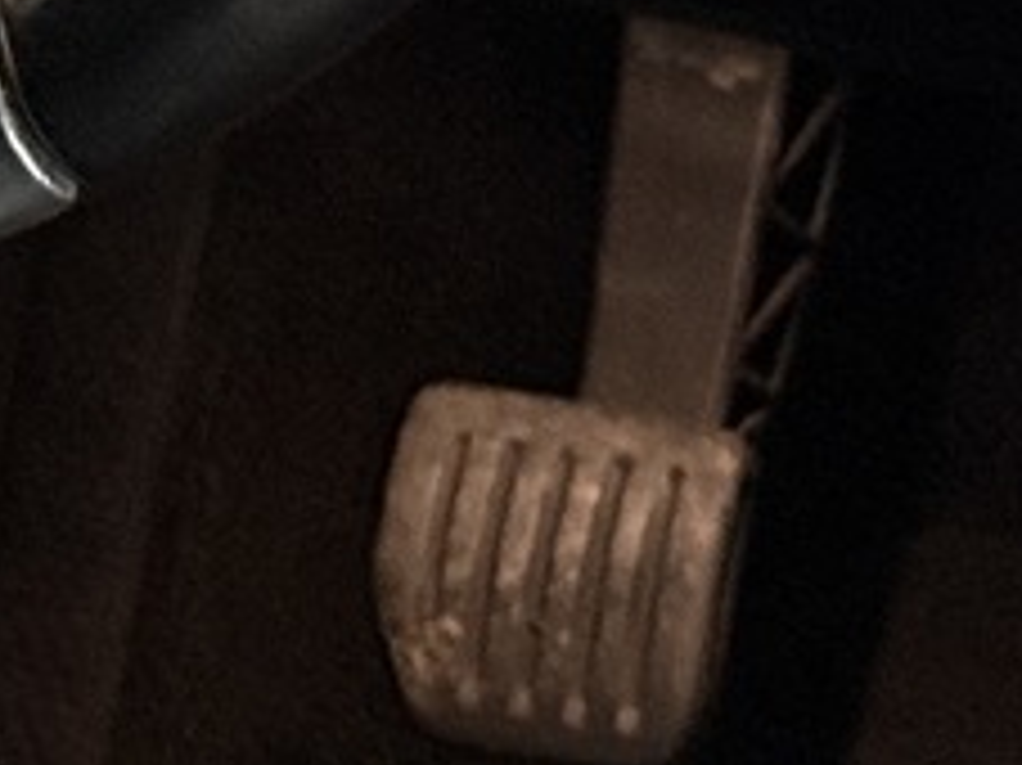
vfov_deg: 4.7
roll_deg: +4.6
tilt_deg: -14.4
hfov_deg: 6.3
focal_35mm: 305
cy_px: -1485
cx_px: -954
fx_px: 9000
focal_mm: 6.76
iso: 500
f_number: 1.78
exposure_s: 1/40
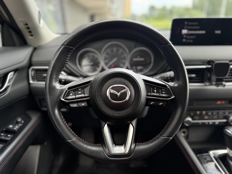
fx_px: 161
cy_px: 87
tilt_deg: -20.4
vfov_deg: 56.8
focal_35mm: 24
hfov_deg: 71.6
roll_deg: +2.2
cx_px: 116
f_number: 1.78
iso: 80
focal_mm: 6.76
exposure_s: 1/200
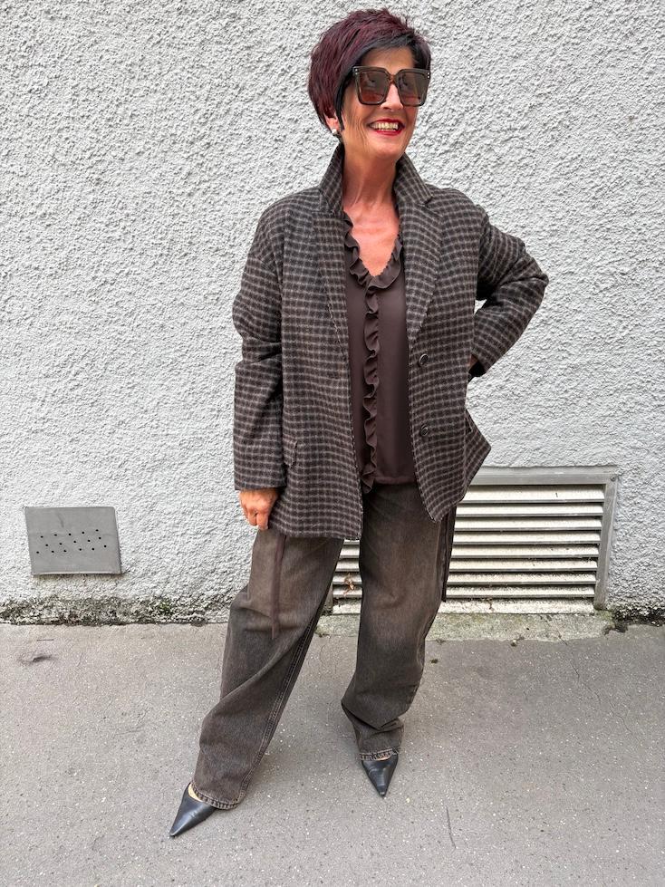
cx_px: 332
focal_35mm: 26
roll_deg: +0.8
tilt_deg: -18.6
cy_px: 444
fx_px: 666
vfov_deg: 67.3
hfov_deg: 53.1
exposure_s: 1/188
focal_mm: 5.96
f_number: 1.6
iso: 40
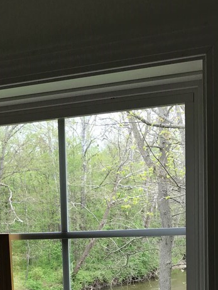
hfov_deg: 23.3
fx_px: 520
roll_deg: +3.4
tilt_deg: -4.1
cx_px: 41
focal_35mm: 62
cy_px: 275
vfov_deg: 29.5
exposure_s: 1/397
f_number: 1.8
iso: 20
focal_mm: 3.99
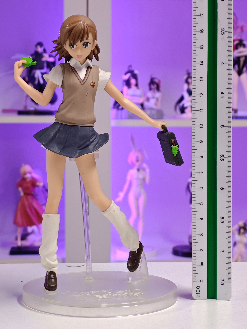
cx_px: 118
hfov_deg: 17.0
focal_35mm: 87
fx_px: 828
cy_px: 151
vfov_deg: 22.5
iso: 400
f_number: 2.4
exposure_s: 1/17.6
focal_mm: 7.48
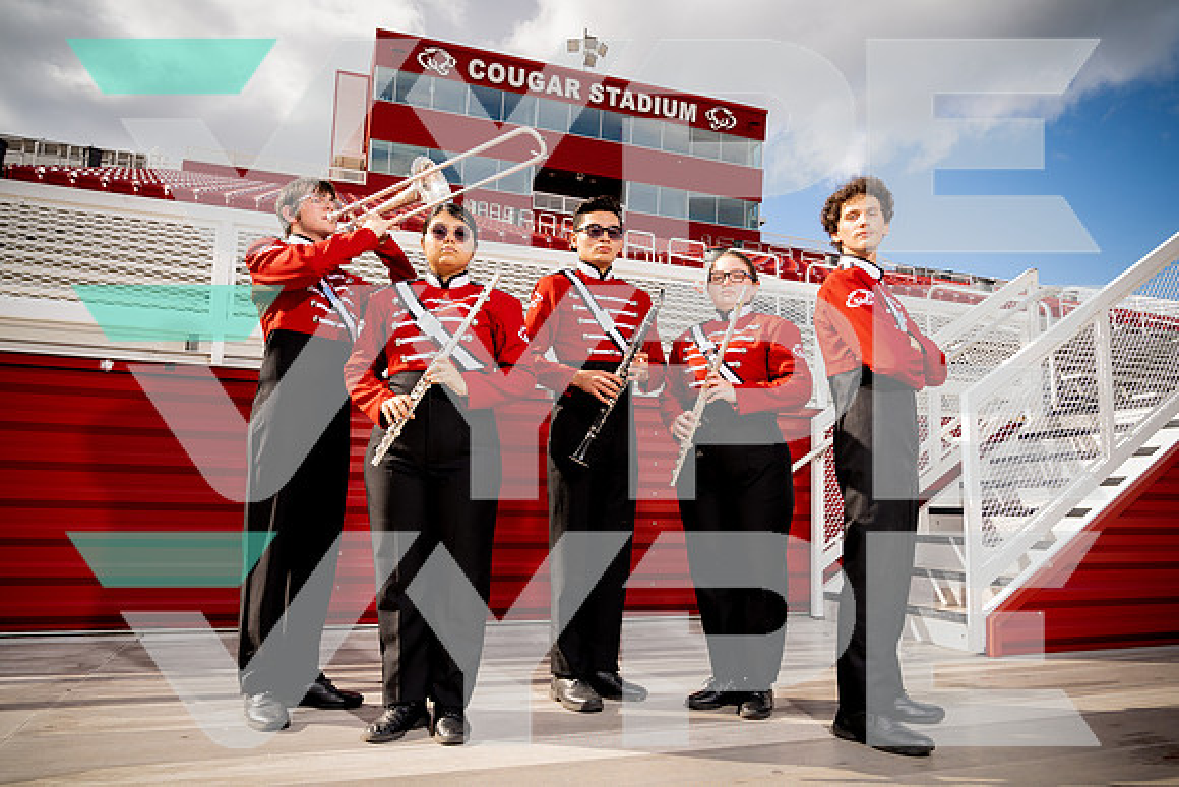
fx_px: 786
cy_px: 394
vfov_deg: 53.2
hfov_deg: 73.7
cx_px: 590
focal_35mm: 24
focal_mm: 24
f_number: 6.3
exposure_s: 1/250
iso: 100
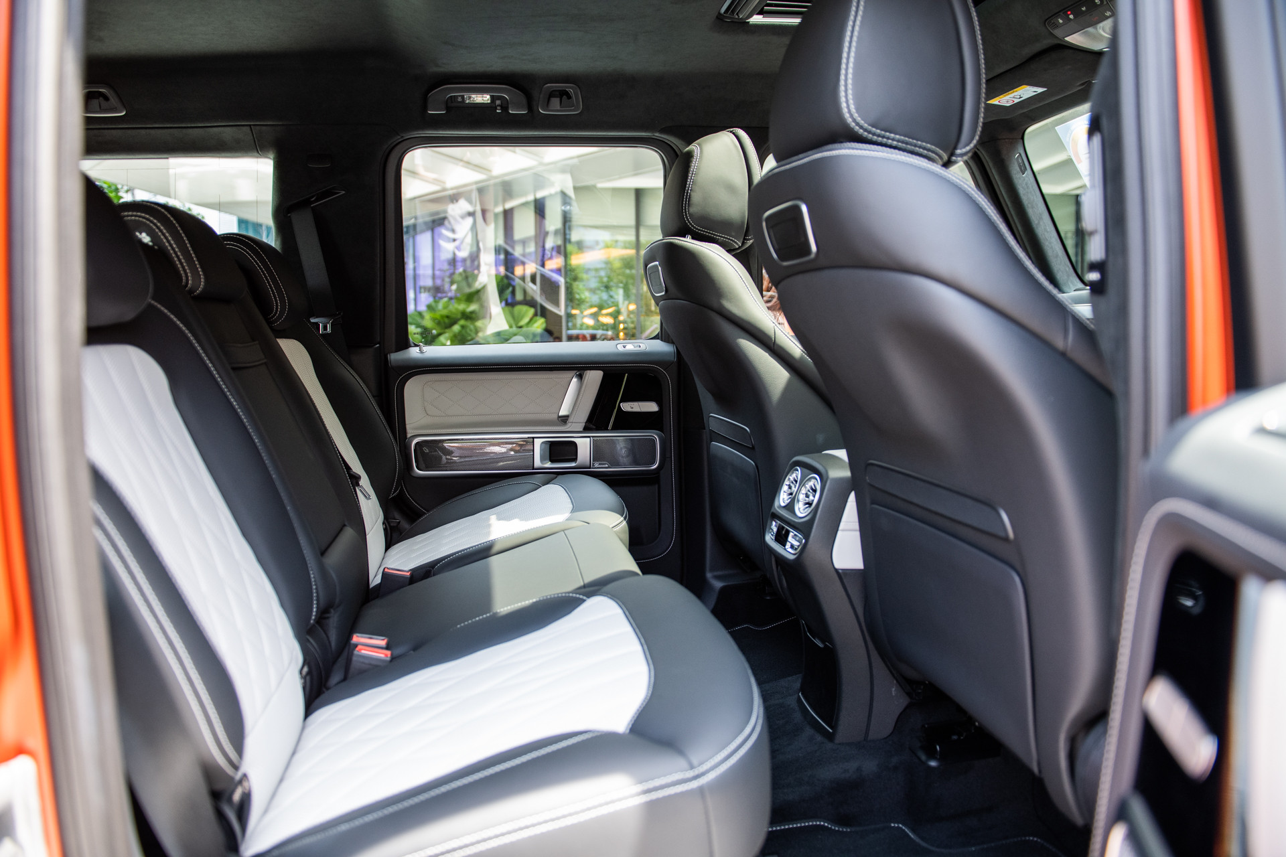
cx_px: 643
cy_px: 428
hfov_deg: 73.7
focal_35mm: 24
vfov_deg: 53.1
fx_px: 857
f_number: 3.5
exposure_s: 1/160
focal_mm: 24
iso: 800
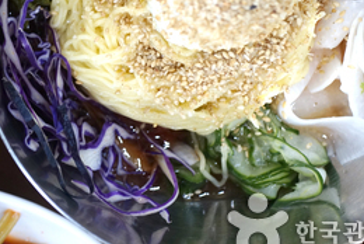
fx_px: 951
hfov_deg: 20.7
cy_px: -43
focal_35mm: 94
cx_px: -32
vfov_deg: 14.2
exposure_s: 1/60
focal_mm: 35
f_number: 2.8
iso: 800
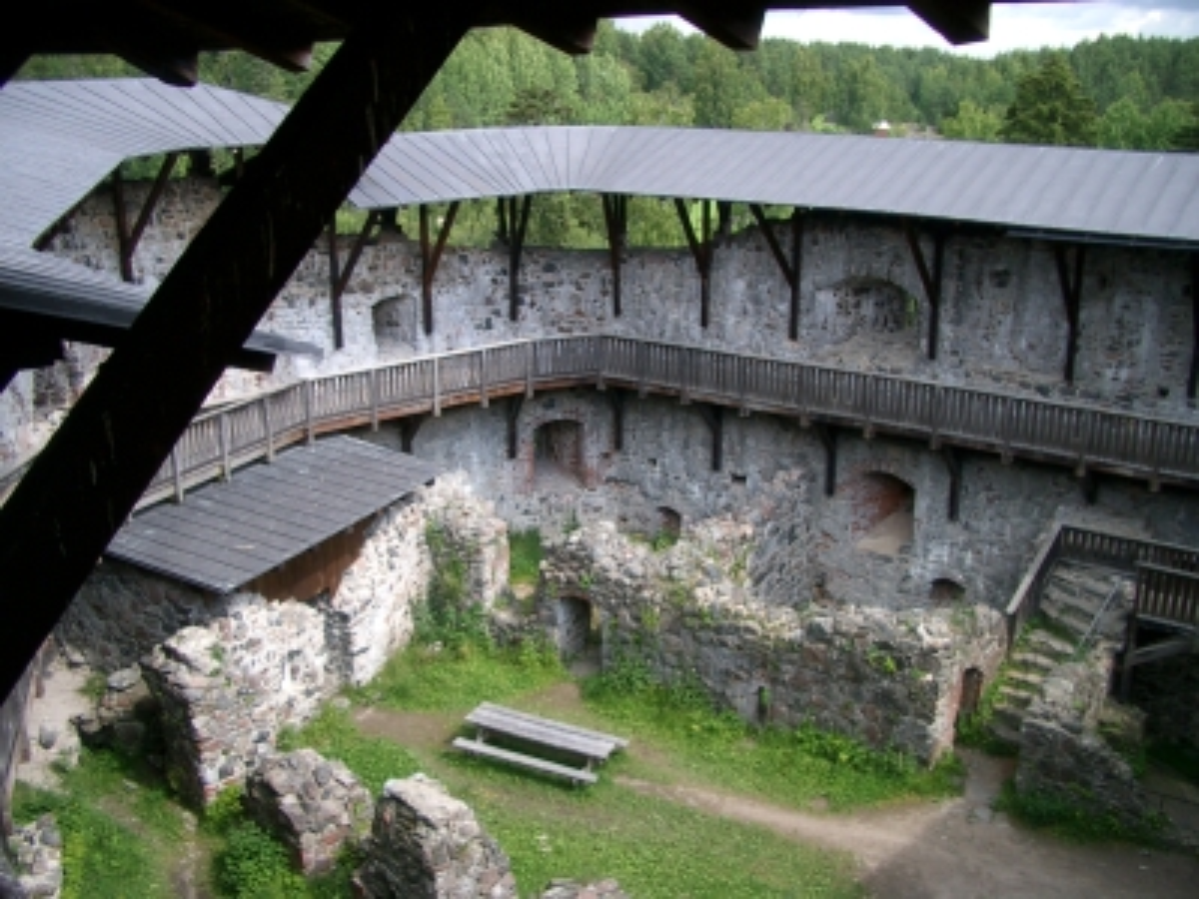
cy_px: 450
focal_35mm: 35
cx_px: 600
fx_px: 1212
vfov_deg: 40.7
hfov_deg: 52.6
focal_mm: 5.8
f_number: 2.6
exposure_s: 1/320
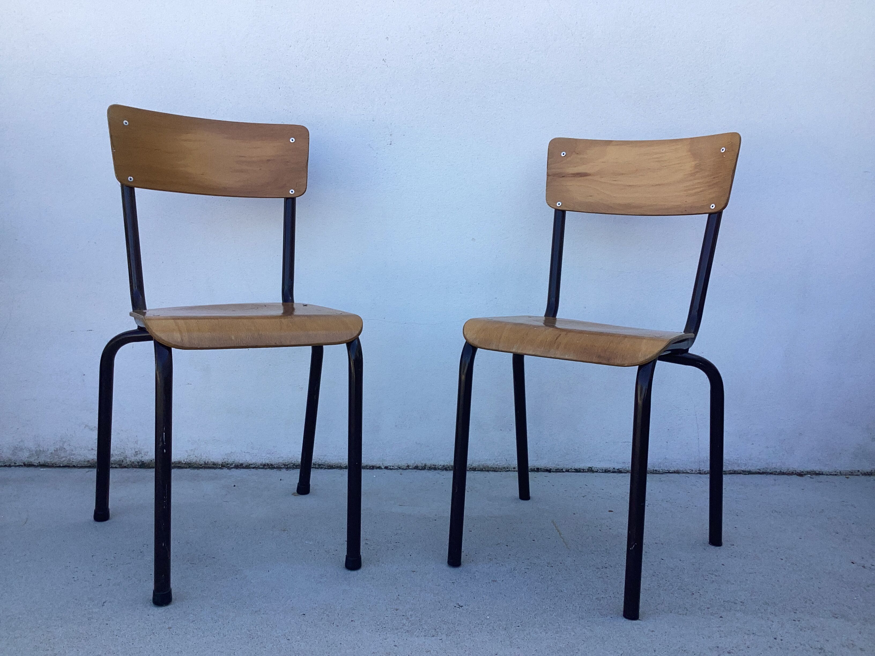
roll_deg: -2.7
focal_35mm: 31
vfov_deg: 45.4
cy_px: 328
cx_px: 438
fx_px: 784
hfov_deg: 58.4
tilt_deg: -7.4
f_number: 2.4
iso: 25
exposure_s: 1/311
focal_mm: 3.3
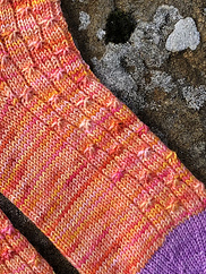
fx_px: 586
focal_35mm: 74
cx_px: -37
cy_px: 100
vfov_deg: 26.2
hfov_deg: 18.9
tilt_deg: -60.9
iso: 20
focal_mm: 3.99
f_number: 1.8
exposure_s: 1/1116
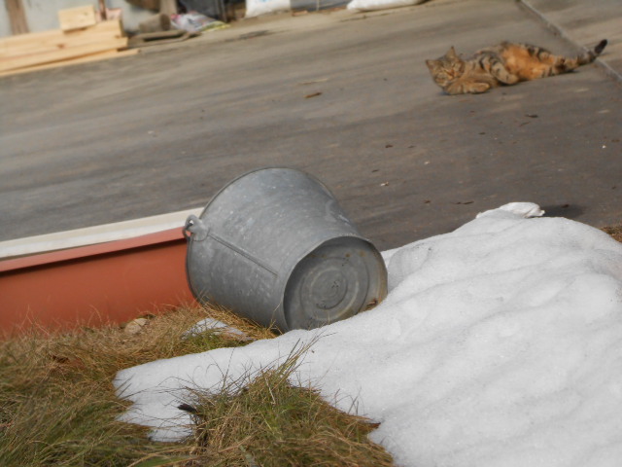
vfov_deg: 12.5
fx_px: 2138
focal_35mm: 119
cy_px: 234
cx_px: 311
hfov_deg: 16.6
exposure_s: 1/500
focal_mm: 21.2
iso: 250
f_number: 5.5
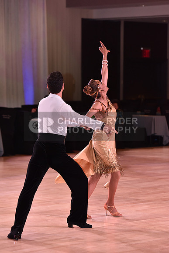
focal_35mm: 150
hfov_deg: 9.2
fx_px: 1056
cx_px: 84
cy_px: 126
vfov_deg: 13.7
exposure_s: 1/250
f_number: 4.5
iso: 1600
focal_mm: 150
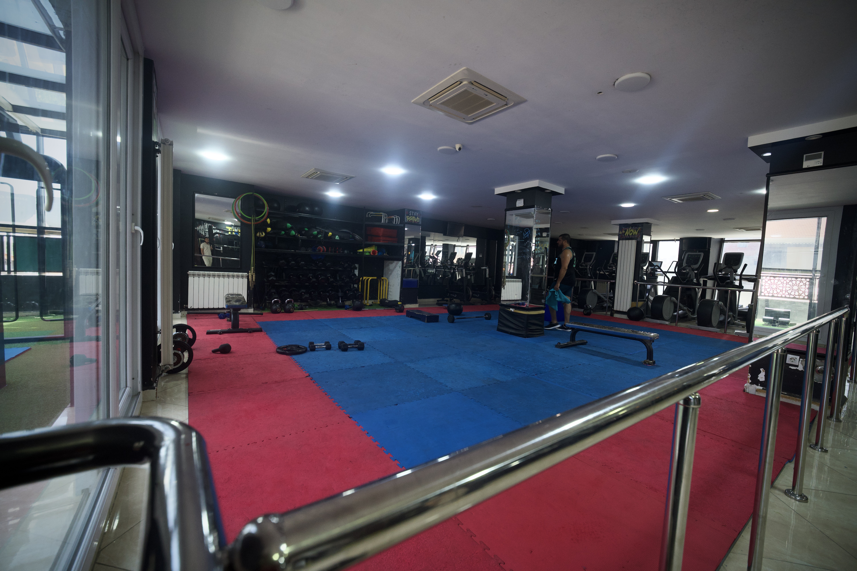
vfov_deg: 83.3
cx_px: 428
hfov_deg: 106.3
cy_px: 286
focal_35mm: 14
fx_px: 321
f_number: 2.8
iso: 400
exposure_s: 1/100
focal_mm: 9
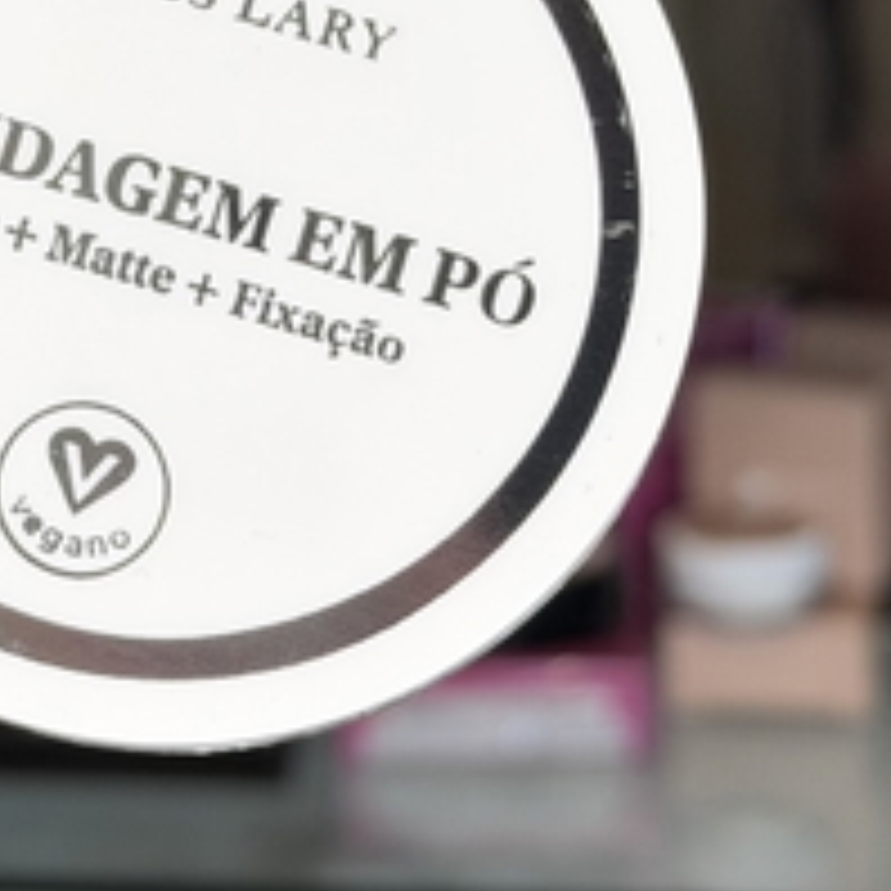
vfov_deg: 15.2
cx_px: 140
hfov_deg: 15.2
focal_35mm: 114
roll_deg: +1.7
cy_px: 277
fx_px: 3320
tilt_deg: -10.4
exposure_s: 1/236
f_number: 1.78
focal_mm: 6.76
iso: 64
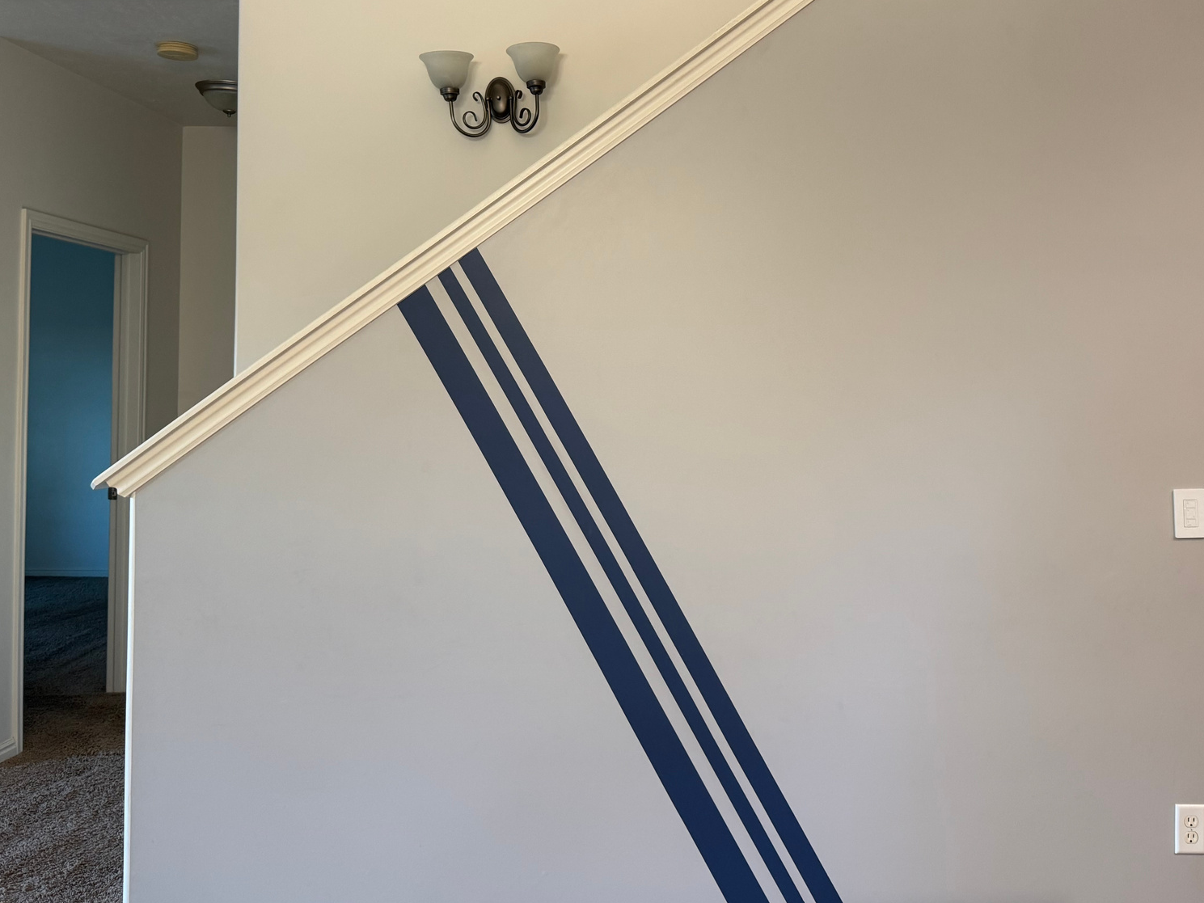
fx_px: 1148
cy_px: 361
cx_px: 735
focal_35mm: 33
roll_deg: -0.4
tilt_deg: +0.8
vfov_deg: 42.7
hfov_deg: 54.9
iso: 160
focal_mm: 6.76
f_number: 1.78
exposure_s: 1/60
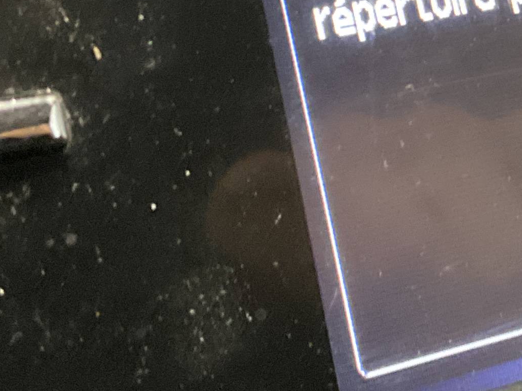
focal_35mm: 114
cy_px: -69
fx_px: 1719
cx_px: 584
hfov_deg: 16.7
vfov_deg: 12.7
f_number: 1.8
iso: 250
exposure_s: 1/40
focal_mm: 3
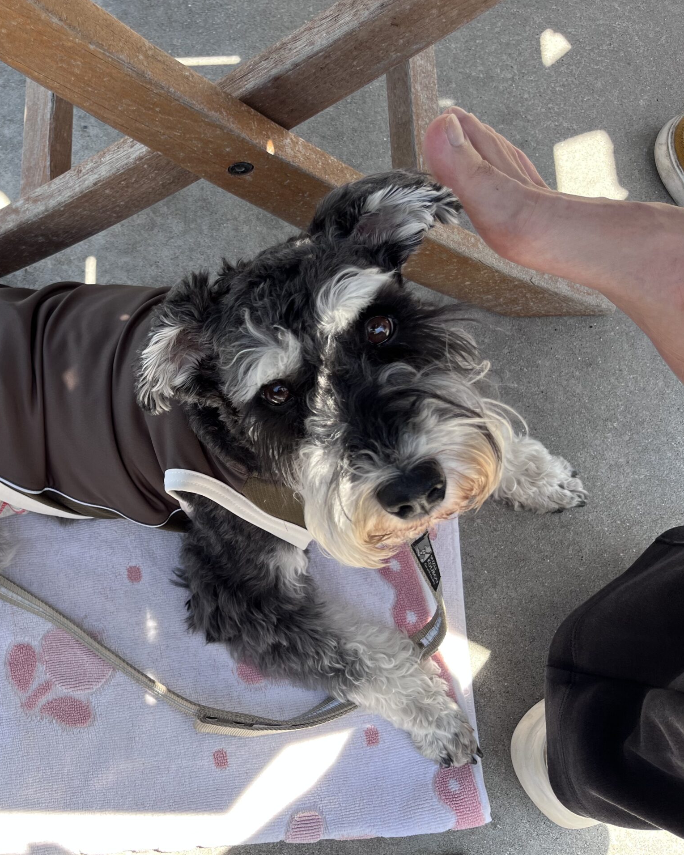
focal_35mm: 34
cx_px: 145
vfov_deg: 52.8
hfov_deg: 41.6
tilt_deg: -74.8
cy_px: 426
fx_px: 860
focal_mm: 5.1
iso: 50
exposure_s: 1/401
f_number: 1.6
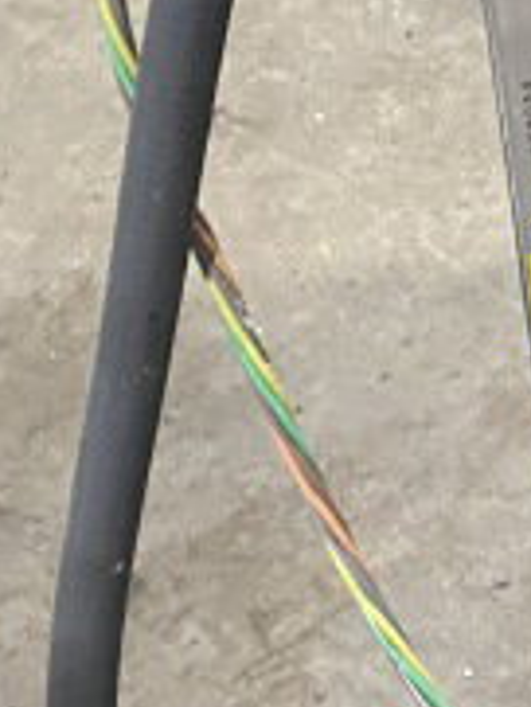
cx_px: 1058
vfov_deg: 16.6
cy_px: 76
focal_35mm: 117
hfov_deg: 11.4
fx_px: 2390
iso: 500
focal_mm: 4.25
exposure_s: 1/60
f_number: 1.8
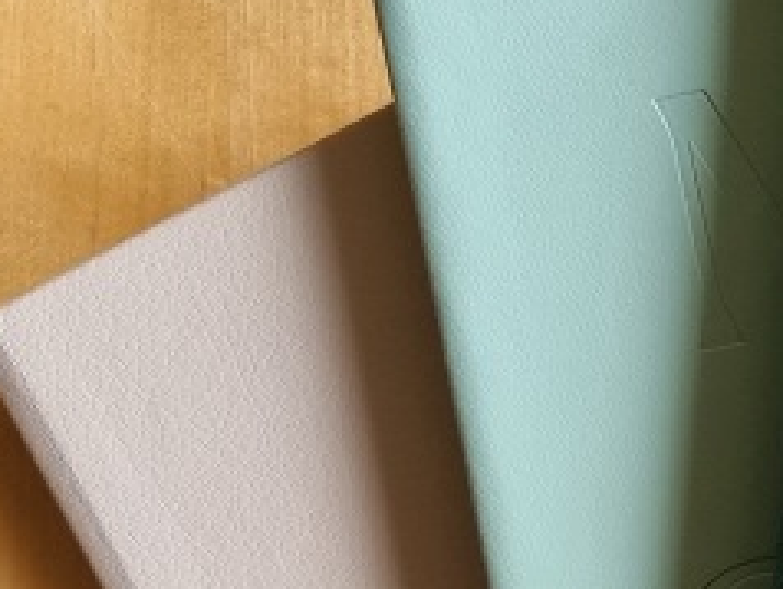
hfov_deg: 17.0
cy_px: 806
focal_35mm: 110
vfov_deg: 13.0
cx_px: 947
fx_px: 2491
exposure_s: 1/100
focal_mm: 5.4
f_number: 1.8
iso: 125
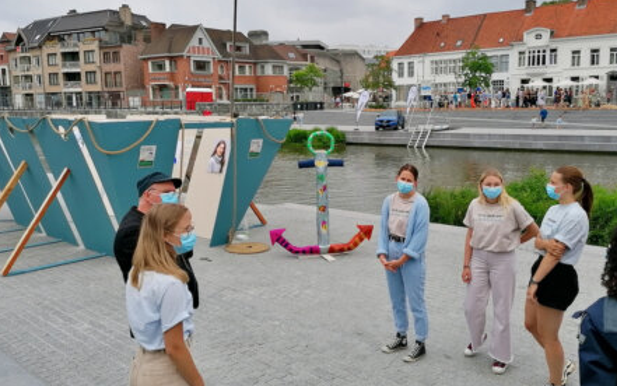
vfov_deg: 35.4
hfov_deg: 53.9
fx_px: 606
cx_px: 338
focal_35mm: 36
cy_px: 186
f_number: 1.8
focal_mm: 4.75
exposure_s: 1/960
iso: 50
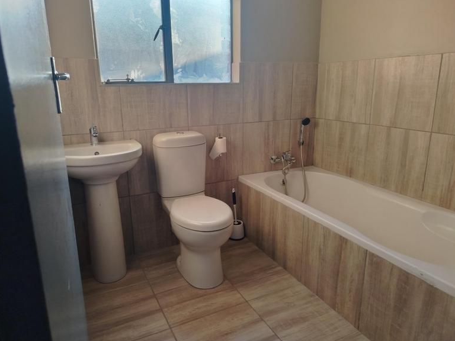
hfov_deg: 69.4
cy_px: 168
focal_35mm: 25
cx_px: 226
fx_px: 329
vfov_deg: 54.9
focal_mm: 5.25
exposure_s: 1/50
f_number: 1.75
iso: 213
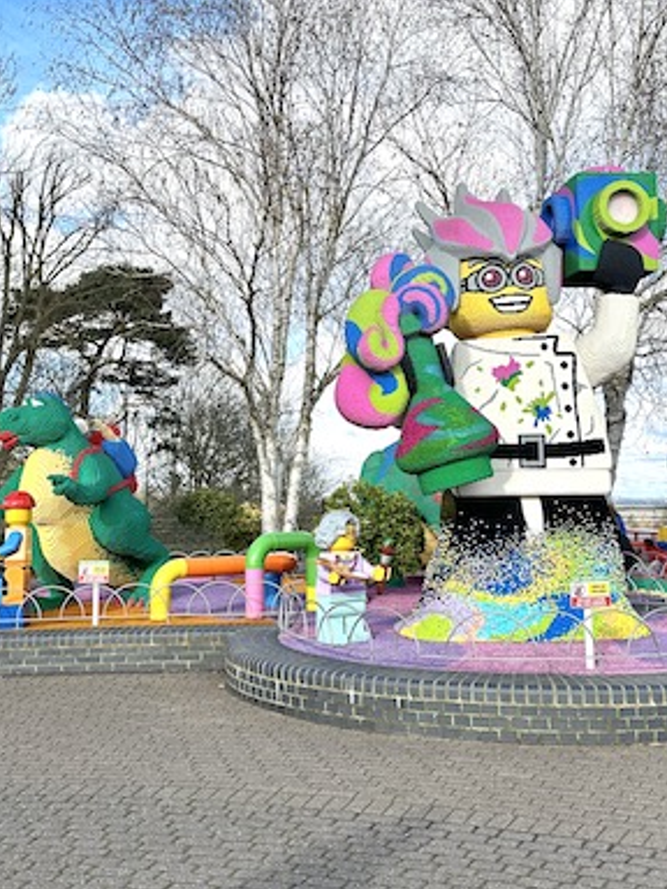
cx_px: 347
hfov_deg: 36.0
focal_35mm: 40
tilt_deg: +3.5
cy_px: 426
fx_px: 1028
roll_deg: +0.9
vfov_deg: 46.8
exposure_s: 1/3247
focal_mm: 6.86
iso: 80
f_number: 1.78
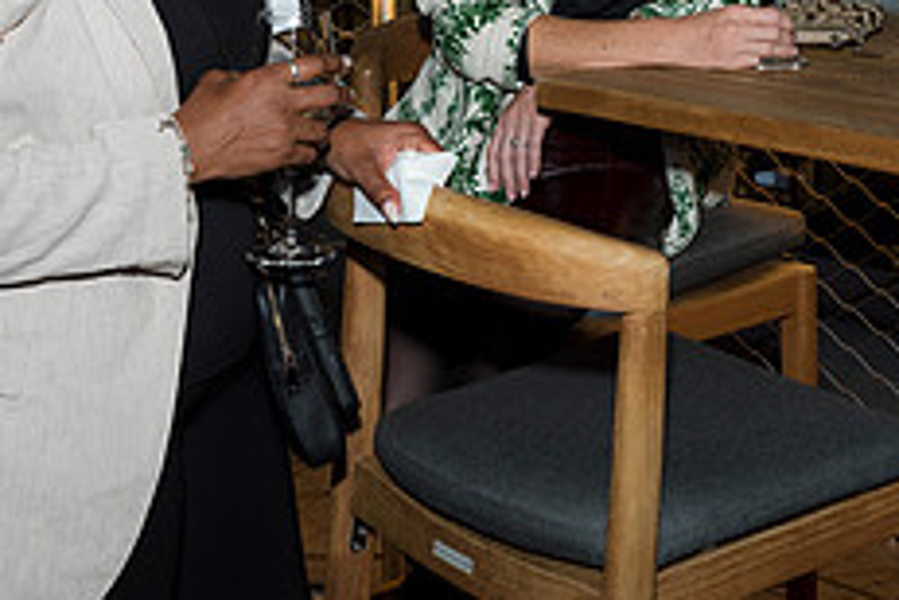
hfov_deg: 22.9
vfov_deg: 15.1
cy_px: -99
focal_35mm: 88
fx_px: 2197
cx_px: 693
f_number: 5.6
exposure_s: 1/125
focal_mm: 35
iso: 800
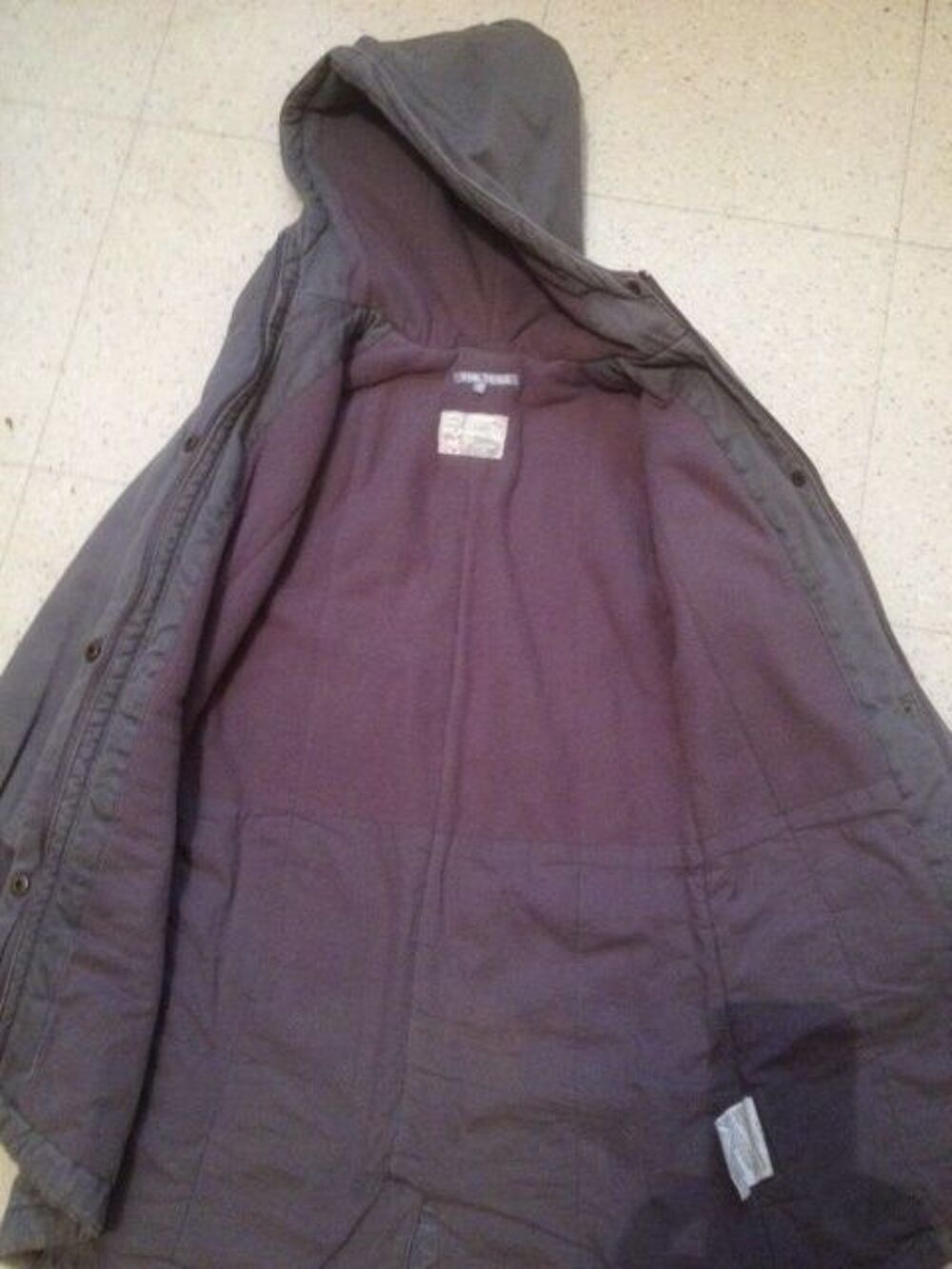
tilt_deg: -75.9
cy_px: 634
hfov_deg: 40.7
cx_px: 476
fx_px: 1283
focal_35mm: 35
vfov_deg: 52.6
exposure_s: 1/20
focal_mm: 4.28
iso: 400
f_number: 2.4
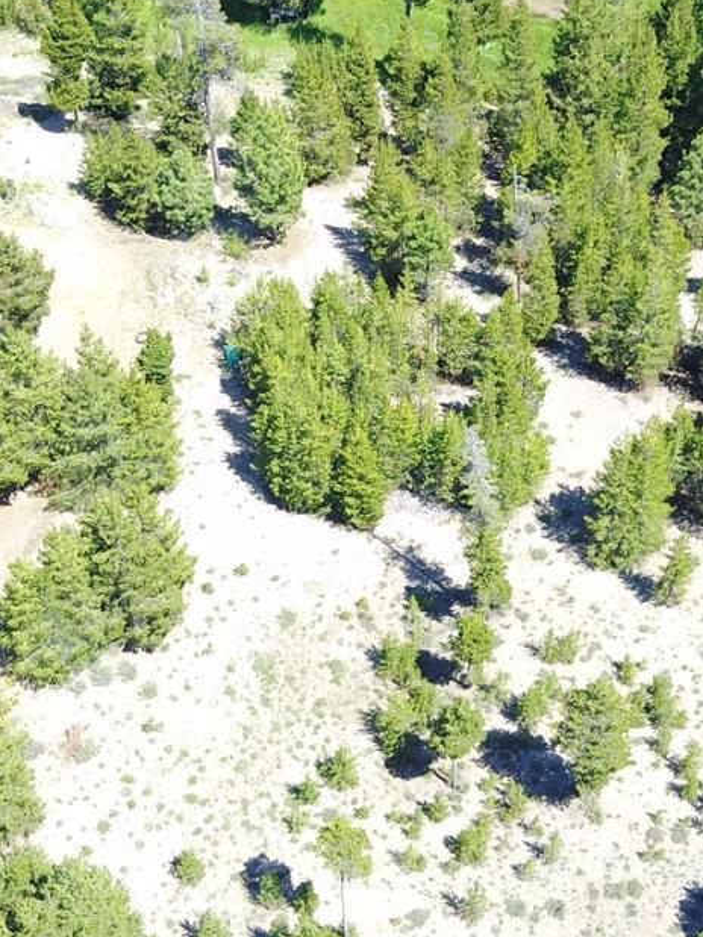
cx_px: 373
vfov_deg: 30.7
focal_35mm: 63
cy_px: 397
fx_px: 1707
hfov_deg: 23.3
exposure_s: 1/338
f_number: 2.2
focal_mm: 4.73
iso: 100
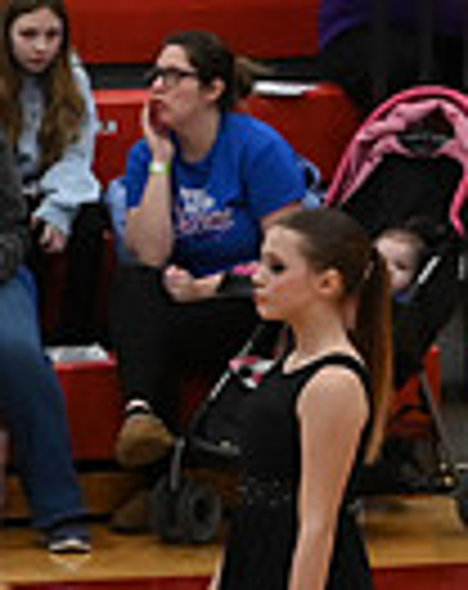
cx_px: -819
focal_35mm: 655
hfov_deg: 2.3
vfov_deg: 3.0
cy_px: 619
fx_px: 11394
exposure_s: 1/400
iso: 5000
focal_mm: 105
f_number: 4
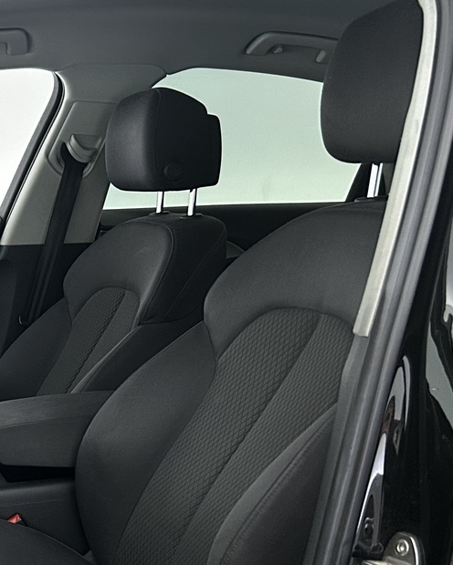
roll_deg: +1.5
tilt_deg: -12.0
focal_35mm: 59
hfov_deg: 24.0
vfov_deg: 31.5
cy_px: 405
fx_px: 988
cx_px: -58
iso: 640
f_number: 1.5
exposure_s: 1/25
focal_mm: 5.7
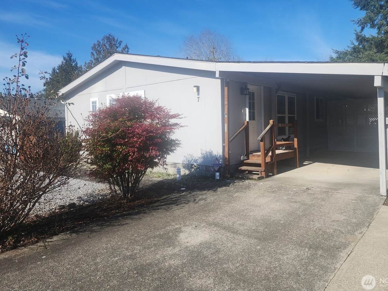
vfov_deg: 52.9
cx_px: 213
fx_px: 291
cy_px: 129
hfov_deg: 67.1
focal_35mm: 26
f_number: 1.8
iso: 12
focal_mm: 6.4
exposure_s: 1/1111
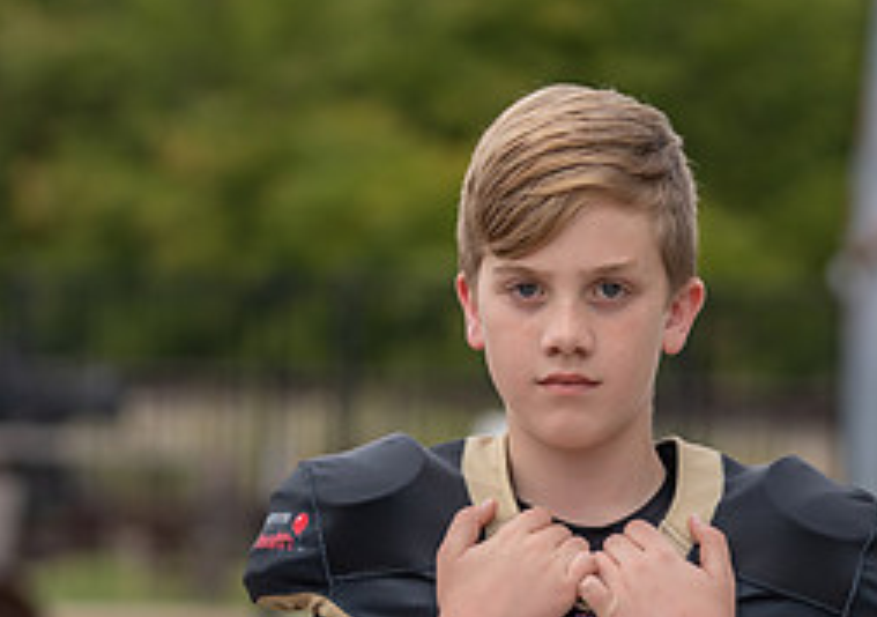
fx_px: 6121
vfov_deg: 5.8
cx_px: 599
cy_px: 628
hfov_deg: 8.2
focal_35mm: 247
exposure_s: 1/400
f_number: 2.8
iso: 100
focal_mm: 100
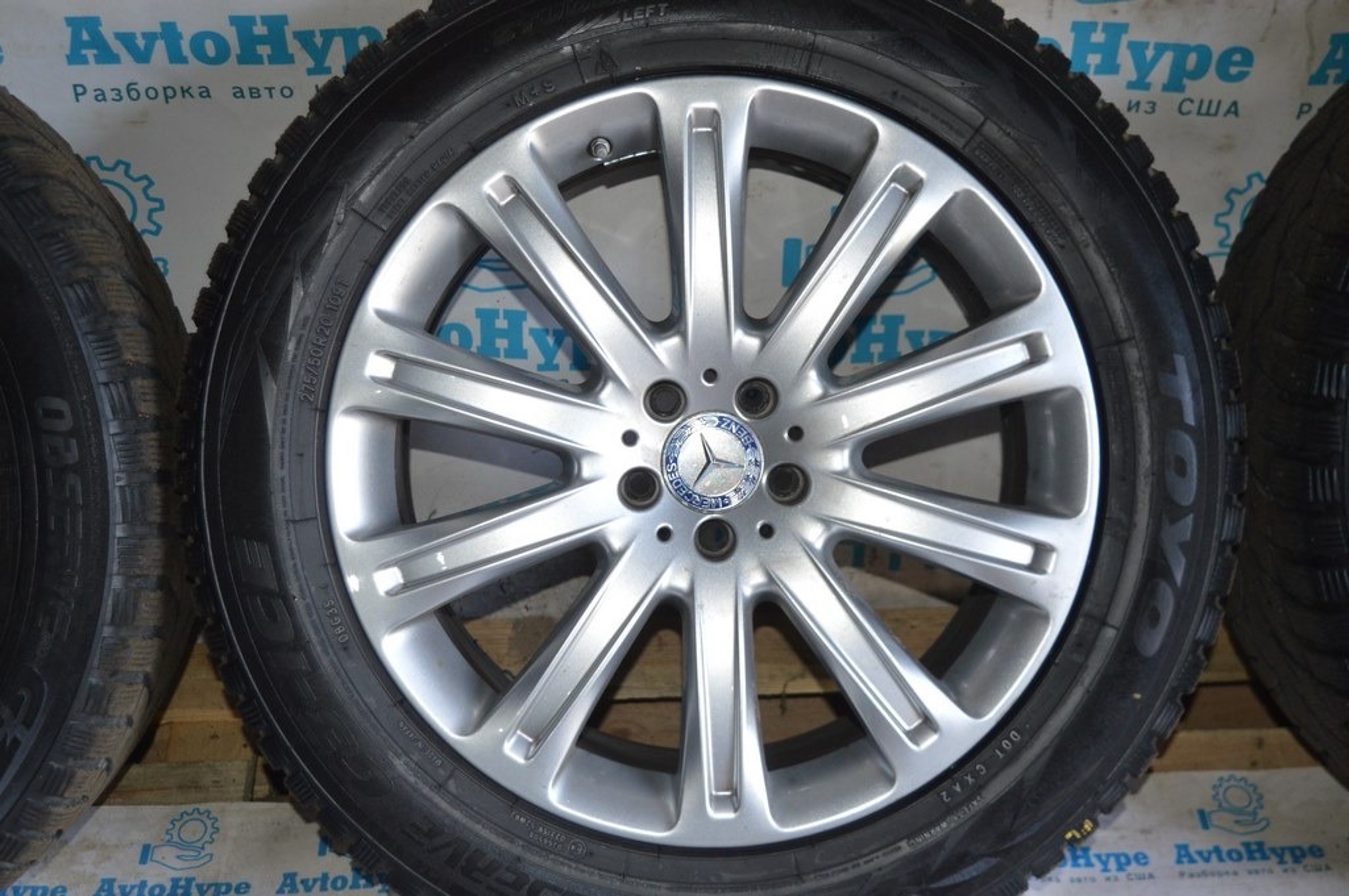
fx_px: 1741
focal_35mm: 46
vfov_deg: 28.9
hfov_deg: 42.4
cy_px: 448
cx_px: 674
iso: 800
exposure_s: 1/60
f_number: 4.2
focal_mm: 31
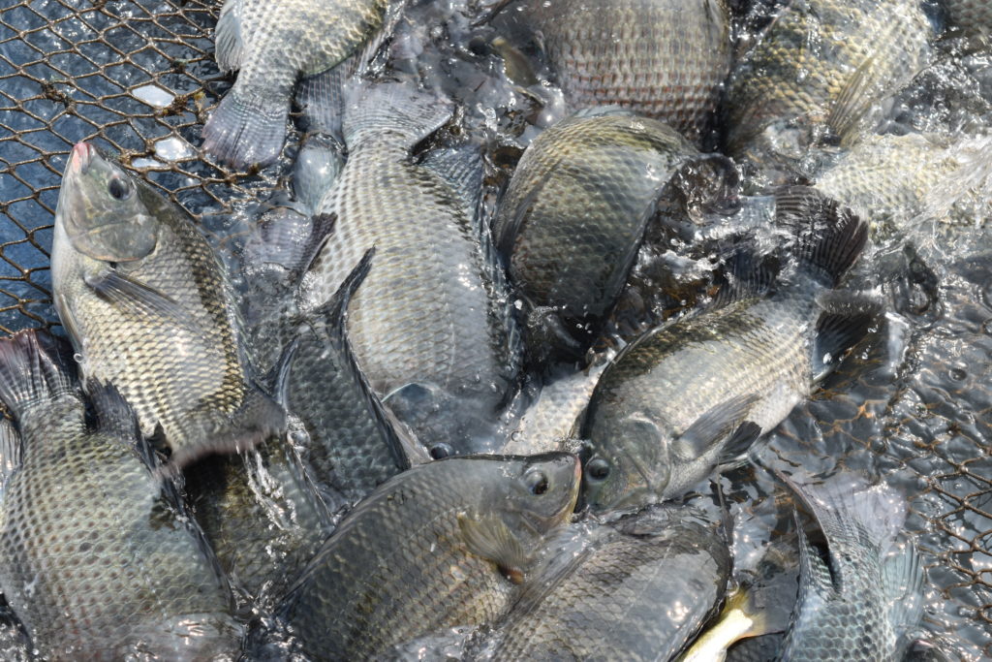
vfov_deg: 16.6
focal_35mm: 82
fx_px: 2273
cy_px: 331
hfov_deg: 24.6
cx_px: 496
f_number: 9
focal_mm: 55
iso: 200
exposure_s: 1/320
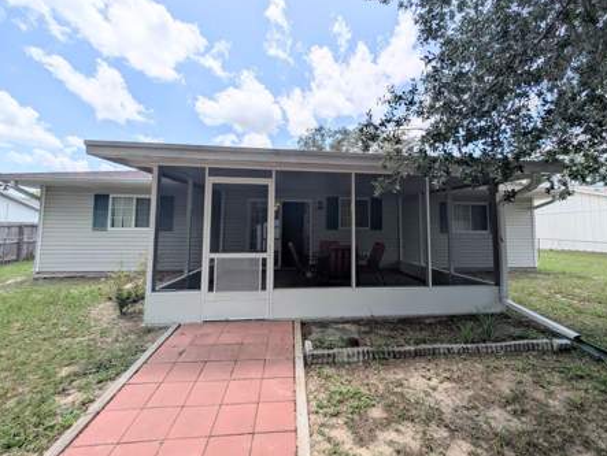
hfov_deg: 106.1
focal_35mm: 13
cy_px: 212
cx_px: 318
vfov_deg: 89.9
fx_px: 228
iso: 40
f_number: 1.95
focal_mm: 2.23
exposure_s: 1/2725
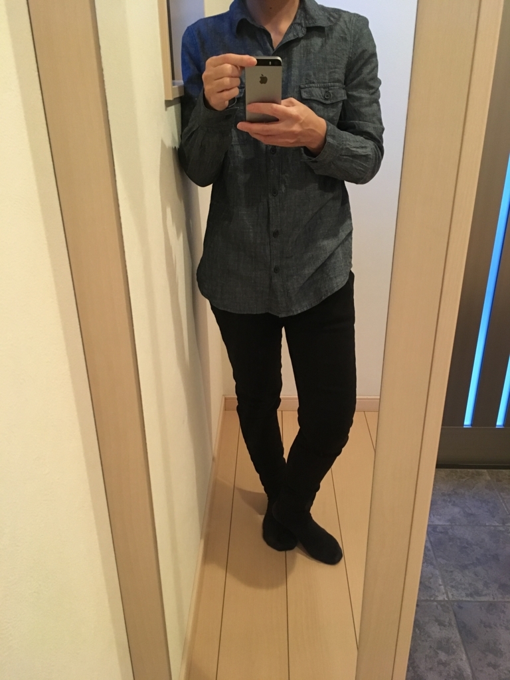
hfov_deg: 48.2
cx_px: 255
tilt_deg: -24.5
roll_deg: +1.5
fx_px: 570
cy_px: 340
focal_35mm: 29
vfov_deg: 61.7
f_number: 2.2
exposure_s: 1/20
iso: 200
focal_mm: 4.15
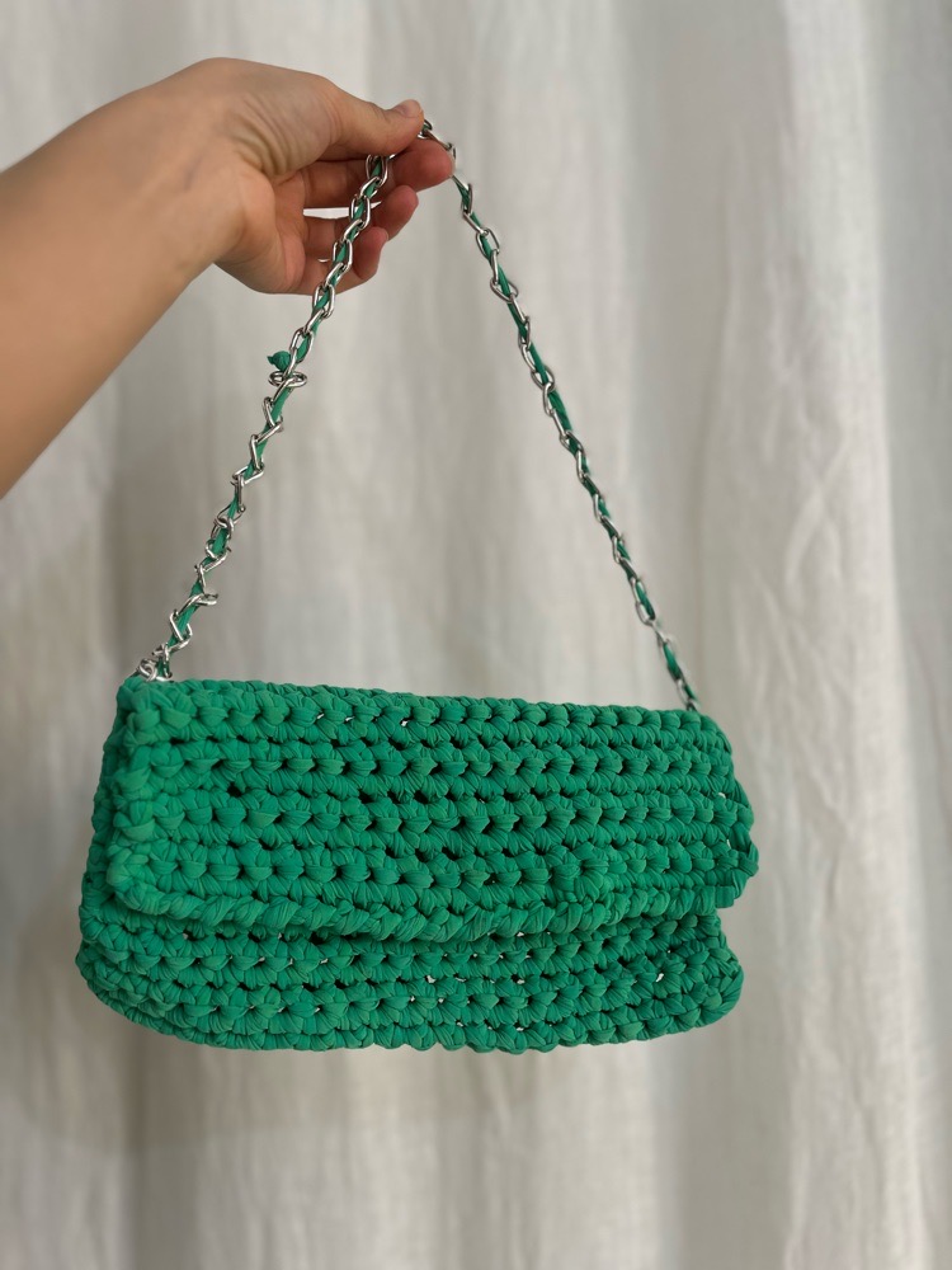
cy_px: 635
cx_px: 476
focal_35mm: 26
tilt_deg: +0.9
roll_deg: +3.4
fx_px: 953
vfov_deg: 67.3
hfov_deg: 53.1
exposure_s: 1/50
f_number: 1.6
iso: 125
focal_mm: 5.1
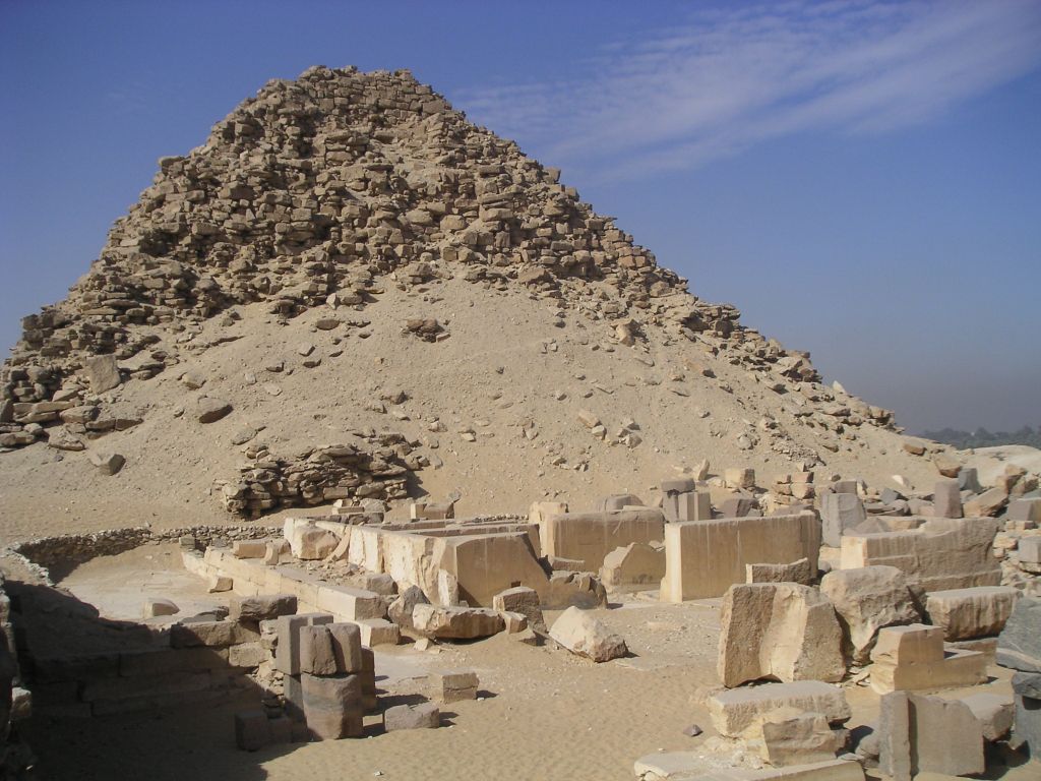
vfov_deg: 37.7
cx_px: 520
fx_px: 1143
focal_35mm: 38
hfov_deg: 49.0
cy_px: 390
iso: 50
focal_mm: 6
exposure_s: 1/350
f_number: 6.7
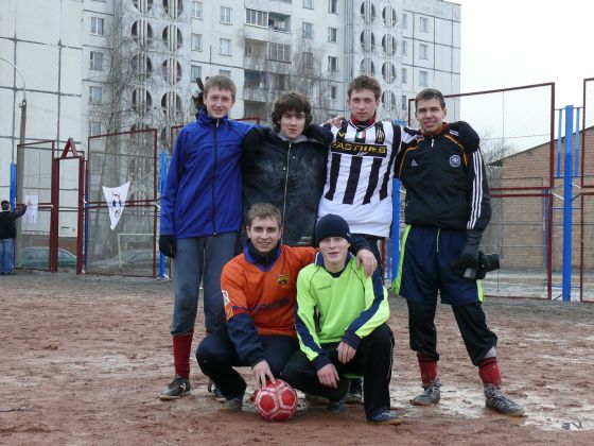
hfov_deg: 29.8
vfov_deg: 22.6
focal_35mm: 65
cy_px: 223
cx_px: 297
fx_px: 1115
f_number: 4
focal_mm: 11.4
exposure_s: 1/160
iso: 100
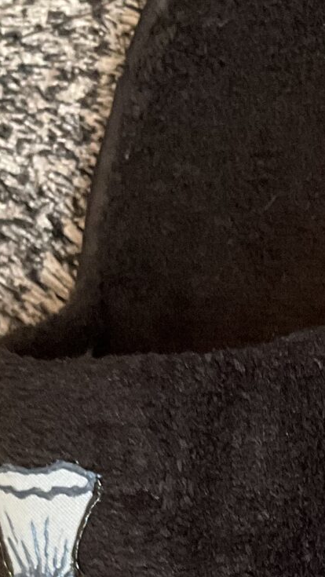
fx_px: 1684
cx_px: 499
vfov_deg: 18.7
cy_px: 627
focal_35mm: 110
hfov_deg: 10.6
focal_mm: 3
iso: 200
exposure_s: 1/60
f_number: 1.8
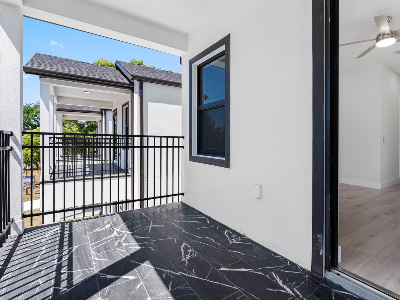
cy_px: 147
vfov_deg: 71.6
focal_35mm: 18
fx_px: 208
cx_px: 212
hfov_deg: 87.7
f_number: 11
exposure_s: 1/6400
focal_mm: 16
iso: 1600
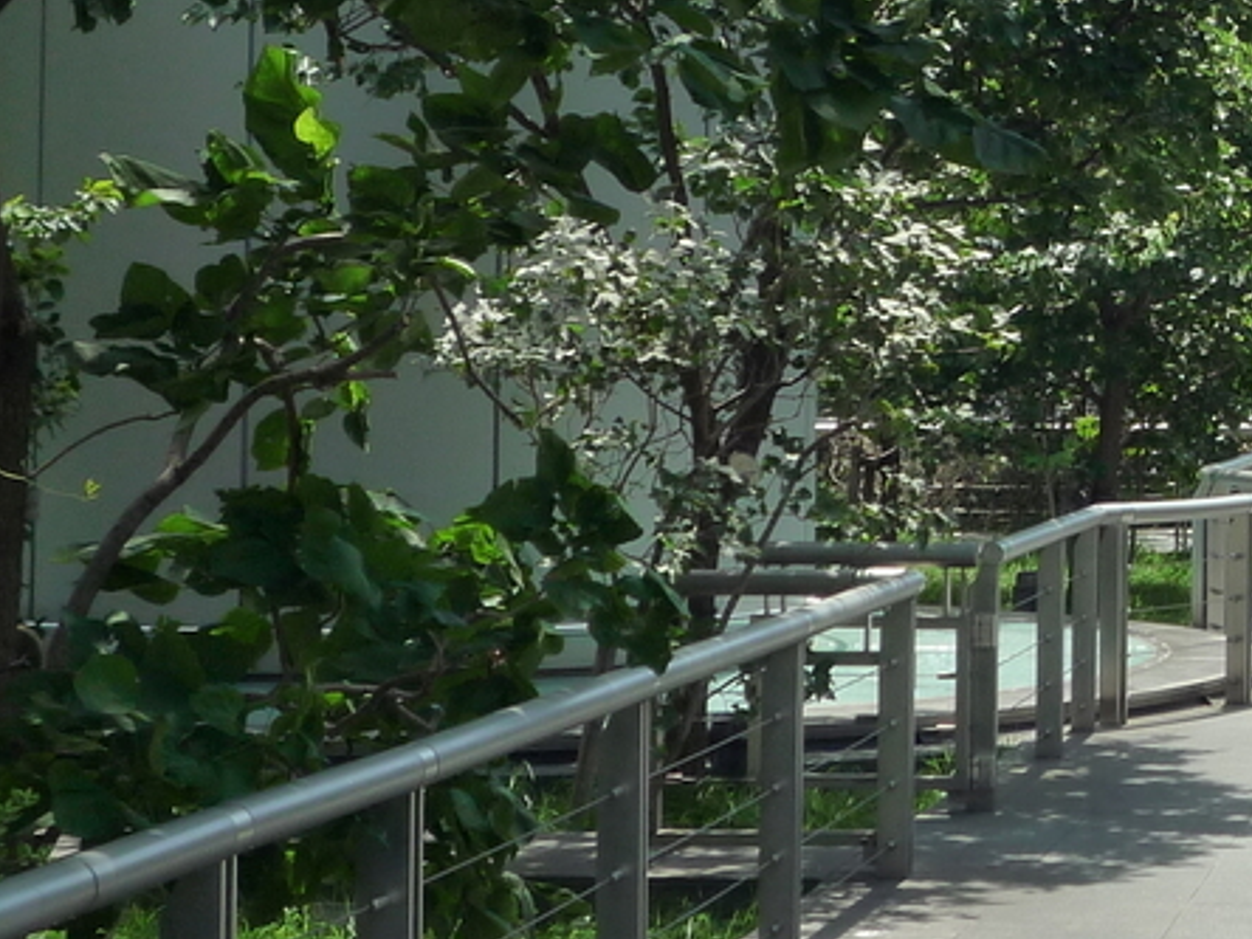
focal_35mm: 119
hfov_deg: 15.7
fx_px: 4304
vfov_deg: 12.4
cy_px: 144
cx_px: 1630
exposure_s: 1/400
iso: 160
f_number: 4.3
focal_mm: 7.8
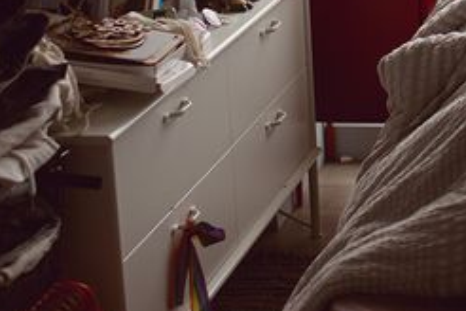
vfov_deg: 11.4
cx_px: 587
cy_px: -186
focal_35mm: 114
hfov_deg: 17.0
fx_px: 1476
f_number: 3.2
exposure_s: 1/100
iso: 400
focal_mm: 35
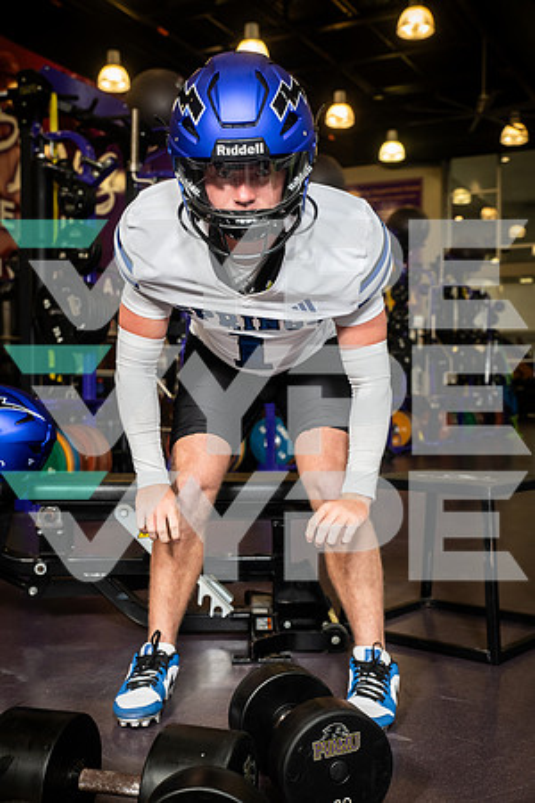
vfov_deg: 44.5
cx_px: 268
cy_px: 402
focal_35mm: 44
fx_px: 981
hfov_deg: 30.5
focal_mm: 44
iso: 500
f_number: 5.6
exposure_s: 1/250
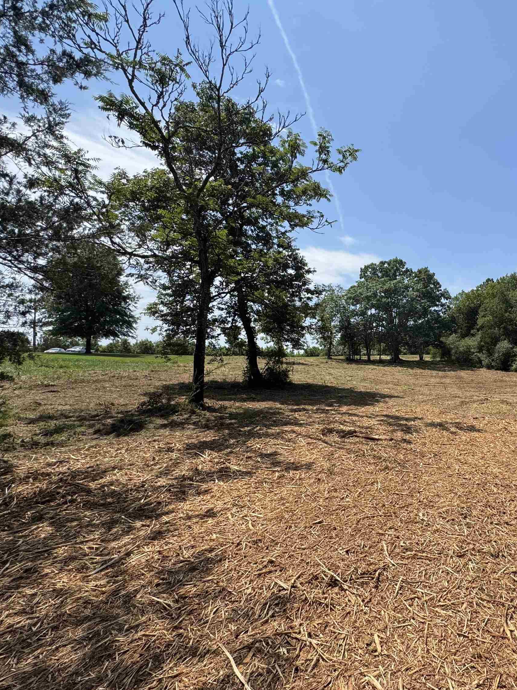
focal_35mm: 19
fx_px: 378
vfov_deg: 84.7
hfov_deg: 62.9
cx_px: 413
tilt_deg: +3.4
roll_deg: +2.2
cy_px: 346
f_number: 2.2
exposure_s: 1/1927
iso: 50
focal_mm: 2.22
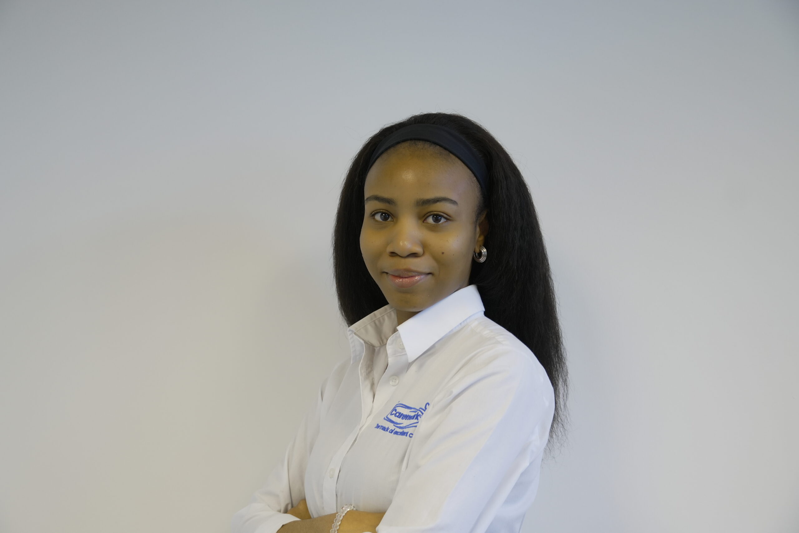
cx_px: 400
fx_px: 1099
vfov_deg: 27.3
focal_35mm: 50
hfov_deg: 40.0
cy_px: 266
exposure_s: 1/50
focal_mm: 33
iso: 640
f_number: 4.5
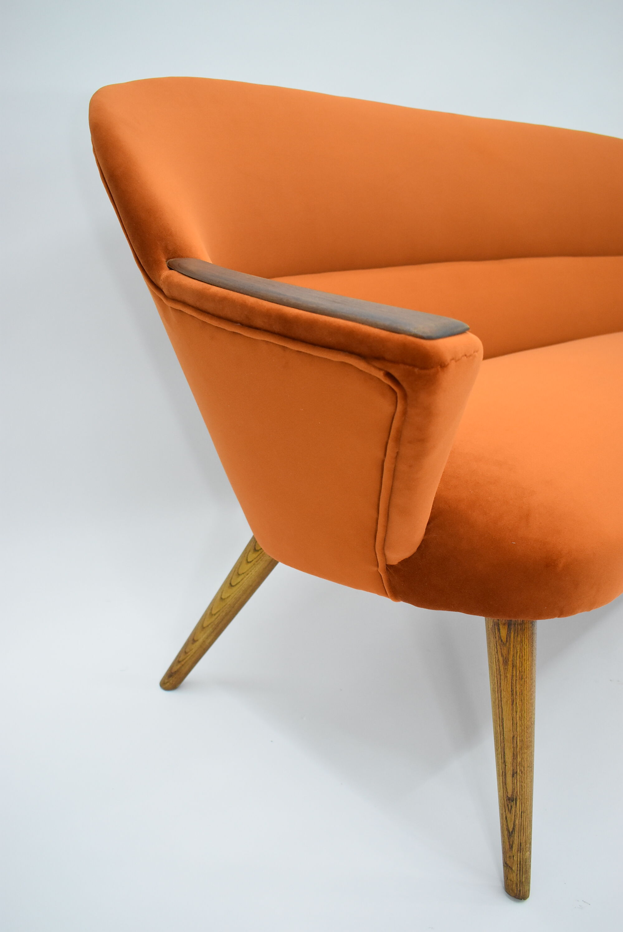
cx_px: 312
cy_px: 466
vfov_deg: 59.5
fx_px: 816
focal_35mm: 32
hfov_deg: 41.8
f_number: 4
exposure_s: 1/125
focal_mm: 21
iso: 1800
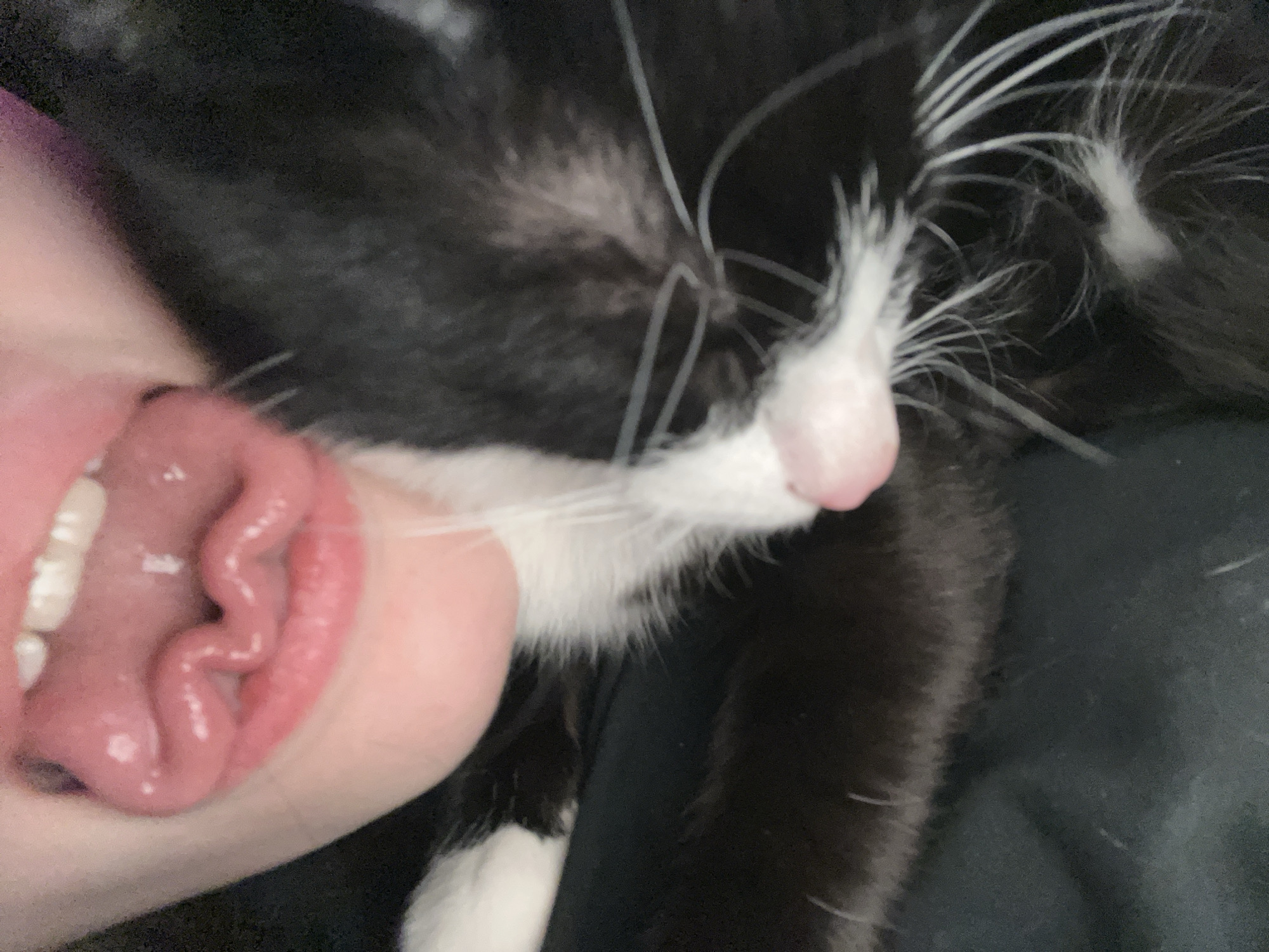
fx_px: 843
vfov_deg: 58.9
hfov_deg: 73.9
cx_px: 634
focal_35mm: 23
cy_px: 476
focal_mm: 2.71
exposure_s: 1/35
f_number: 2.2
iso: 400
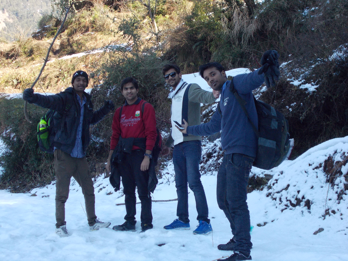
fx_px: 583
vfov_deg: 25.2
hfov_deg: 33.2
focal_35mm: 58
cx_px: 174
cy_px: 130
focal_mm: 10.3
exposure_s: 1/250
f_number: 4.9
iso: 250
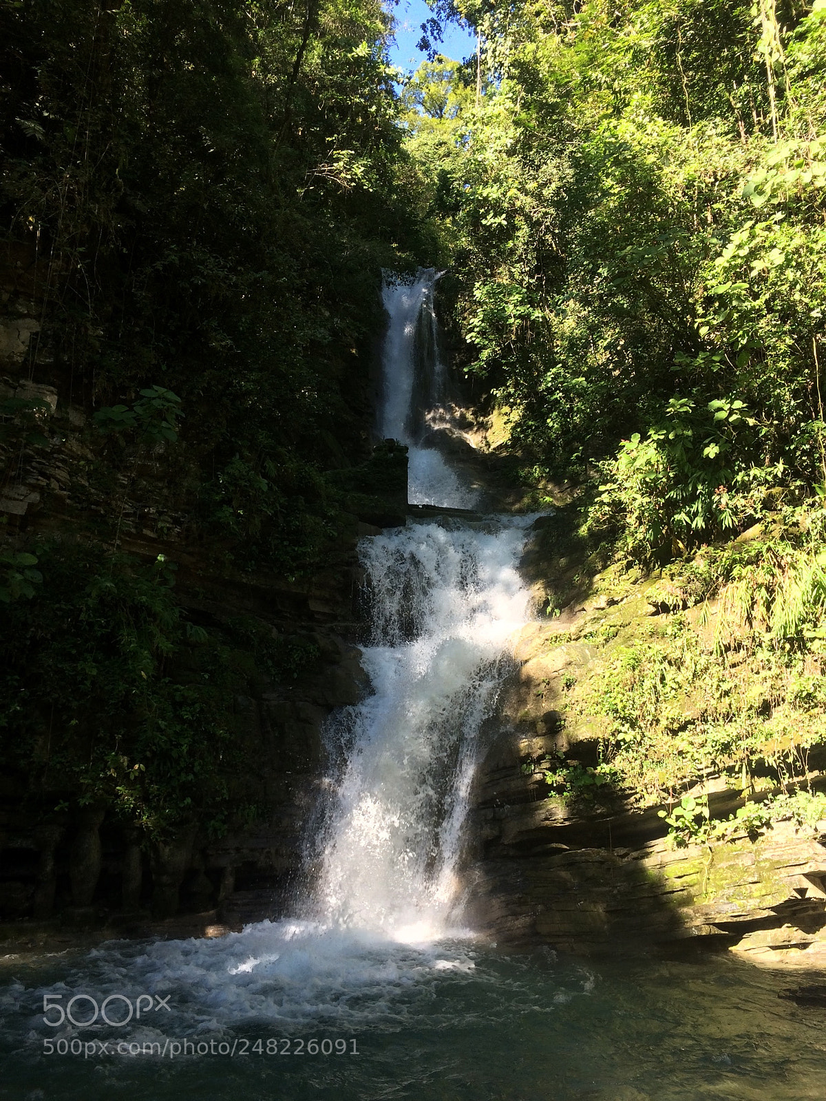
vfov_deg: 61.7
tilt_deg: +7.3
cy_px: 550
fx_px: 923
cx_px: 413
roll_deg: +1.6
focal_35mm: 29
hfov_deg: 48.2
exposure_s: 1/241
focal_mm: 4.15
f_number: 2.2
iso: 32
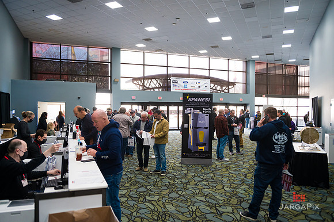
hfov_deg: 67.4
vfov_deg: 47.9
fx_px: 250
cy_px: 111
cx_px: 167
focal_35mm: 27
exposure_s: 1/200
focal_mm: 27
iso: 3200
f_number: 3.2
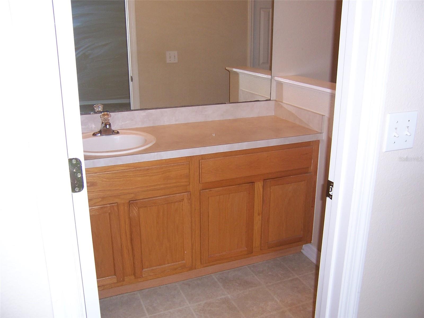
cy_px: 159
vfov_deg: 42.9
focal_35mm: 33
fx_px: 404
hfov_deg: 55.4
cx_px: 212
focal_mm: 5.5
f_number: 2.8
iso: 140
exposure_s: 1/60
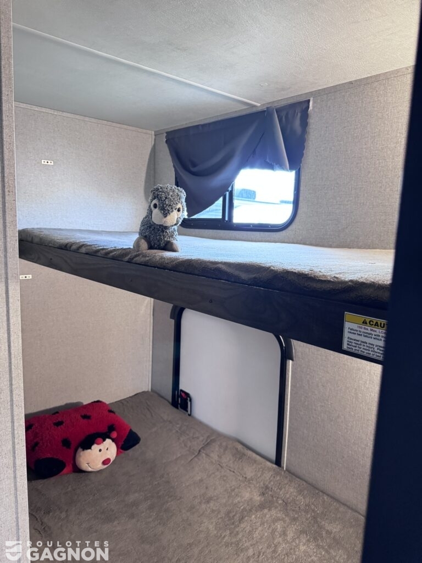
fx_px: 390
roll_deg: -2.0
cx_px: 211
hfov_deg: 56.8
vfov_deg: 71.6
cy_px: 282
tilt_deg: -8.9
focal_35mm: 24
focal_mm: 6.76
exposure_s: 1/60
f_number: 1.78
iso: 800
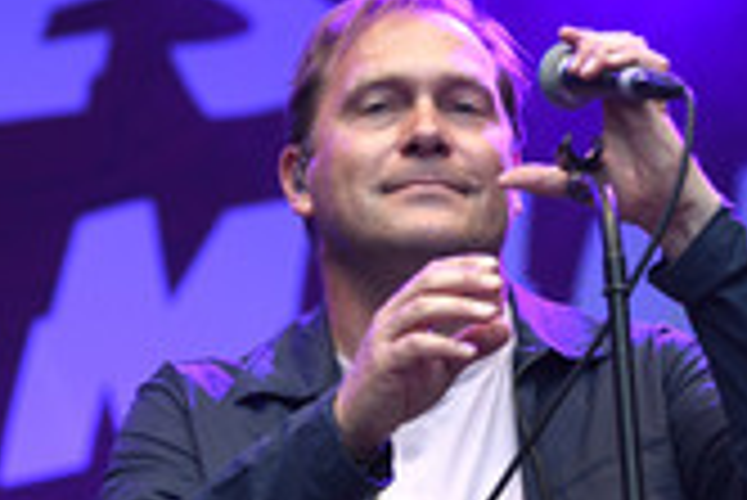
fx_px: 5067
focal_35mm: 244
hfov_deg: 8.4
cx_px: 182
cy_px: 473
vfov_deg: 5.6
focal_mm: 90
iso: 800
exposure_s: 1/500
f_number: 3.5
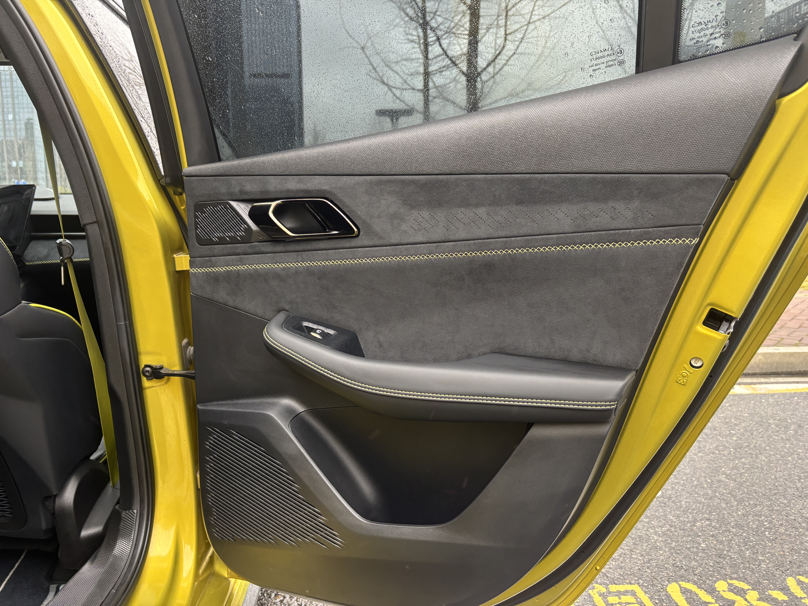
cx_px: 404
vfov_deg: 53.1
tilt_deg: -8.1
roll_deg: +0.3
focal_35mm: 26
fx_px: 607
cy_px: 303
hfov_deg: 67.3
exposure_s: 1/60
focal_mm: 5.96
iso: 200
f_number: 1.6
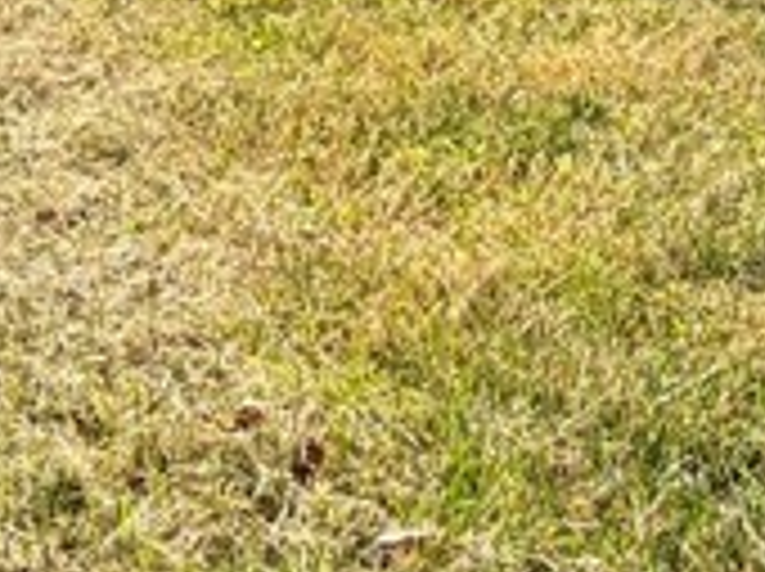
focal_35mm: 157
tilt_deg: +7.1
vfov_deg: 8.2
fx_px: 3465
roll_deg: -0.2
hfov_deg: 12.5
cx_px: 126
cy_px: -1076
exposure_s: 1/1953
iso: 50
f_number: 1.6
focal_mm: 5.96
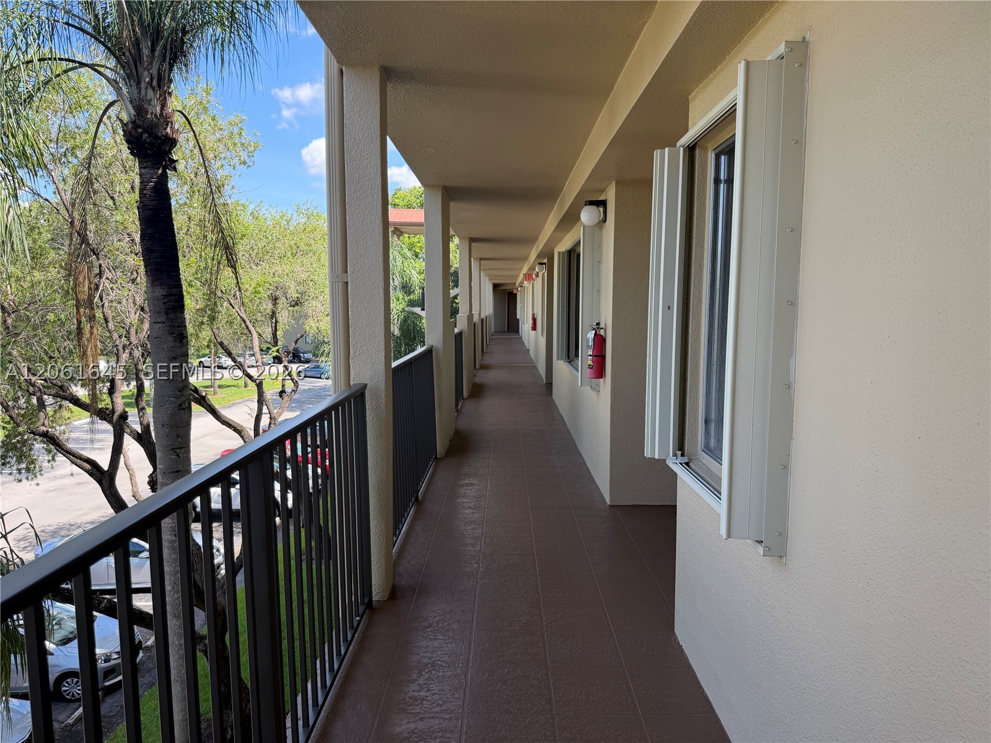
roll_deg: +0.4
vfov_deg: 56.8
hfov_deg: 71.6
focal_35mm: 24
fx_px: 687
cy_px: 372
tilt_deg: -6.2
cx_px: 496
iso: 100
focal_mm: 6.76
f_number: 1.78
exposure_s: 1/992
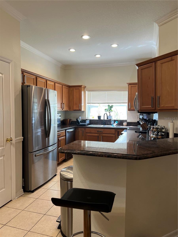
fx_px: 178
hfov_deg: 53.1
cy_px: 118
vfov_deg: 67.3
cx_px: 89
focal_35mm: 26
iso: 80
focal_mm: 5.7
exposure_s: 1/60
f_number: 1.5
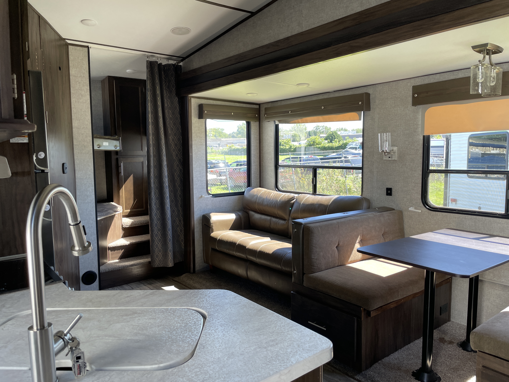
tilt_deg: -5.5
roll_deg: +1.4
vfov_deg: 53.1
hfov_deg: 67.3
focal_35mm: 26
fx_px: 382
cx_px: 254
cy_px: 191
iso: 32
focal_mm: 4.2
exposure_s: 1/121
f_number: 1.6
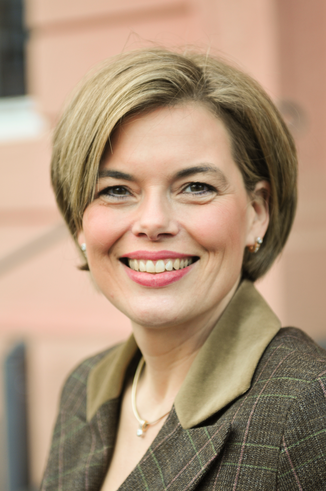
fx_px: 1430
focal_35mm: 105
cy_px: 246
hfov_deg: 13.0
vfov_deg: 19.5
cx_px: 163
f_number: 2.8
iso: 250
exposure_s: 1/100
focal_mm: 70
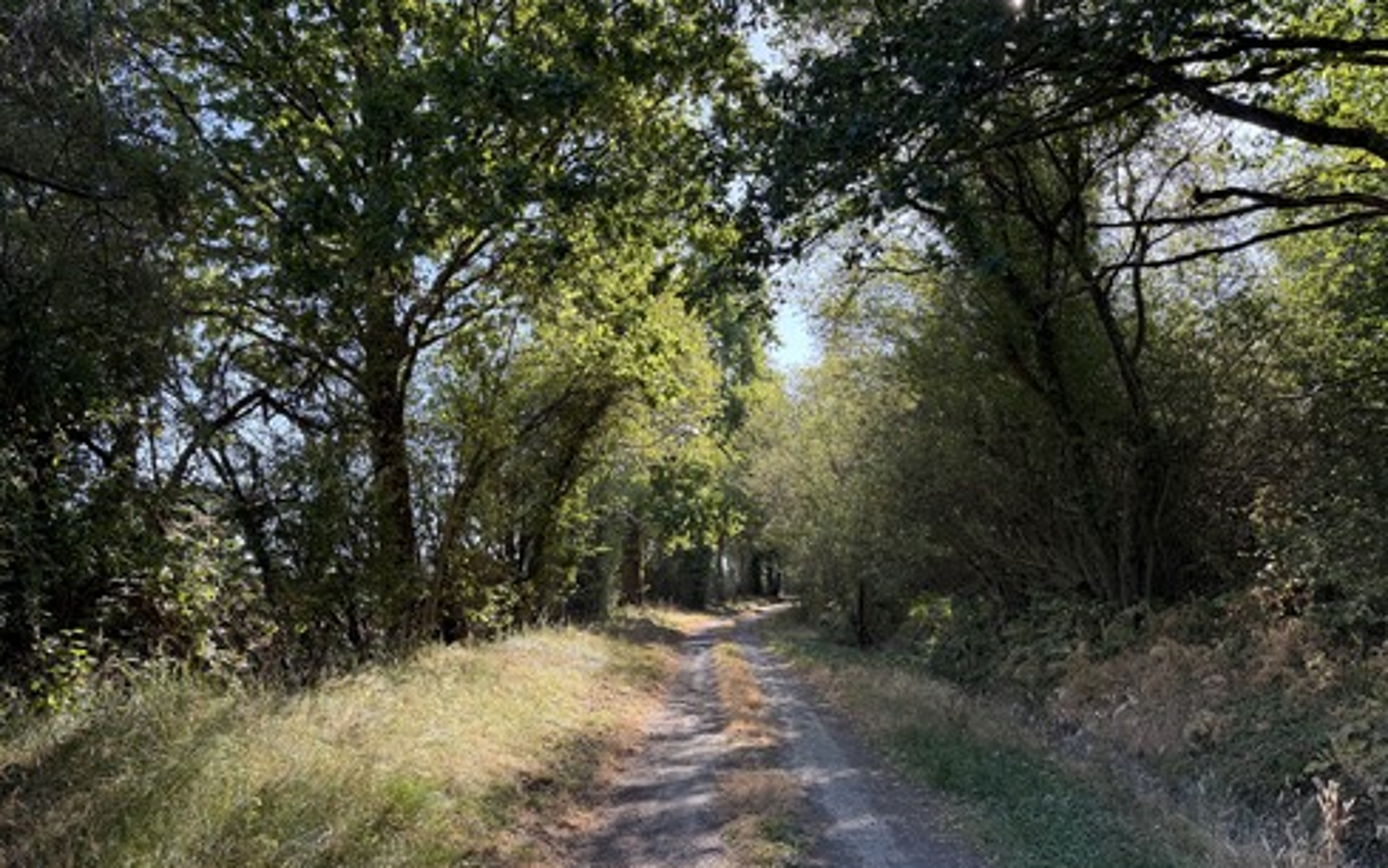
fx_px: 984
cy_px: 523
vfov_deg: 47.3
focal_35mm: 26
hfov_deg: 70.4
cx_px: 707
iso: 100
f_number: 1.78
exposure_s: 1/567
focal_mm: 6.76
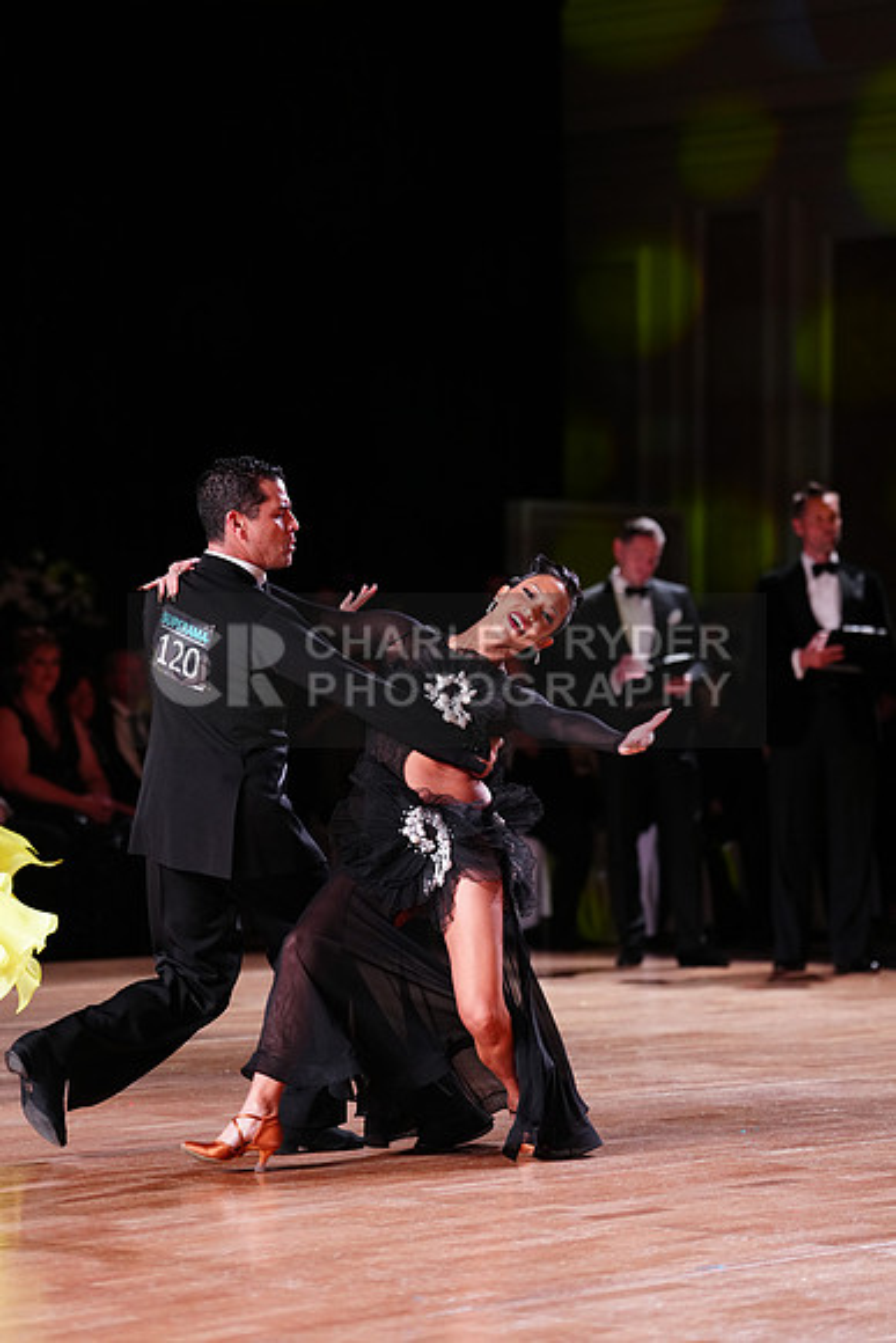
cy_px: 672
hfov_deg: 11.8
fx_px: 4328
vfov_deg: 17.6
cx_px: 448
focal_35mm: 116
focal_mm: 116
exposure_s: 1/400
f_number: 2.8
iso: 2000
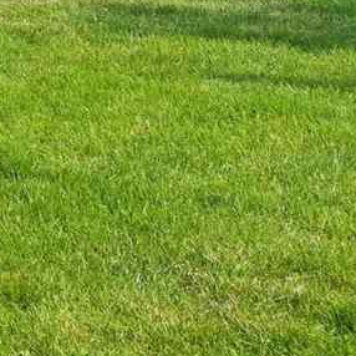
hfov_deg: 8.5
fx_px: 1699
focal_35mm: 146
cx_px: -906
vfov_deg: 11.3
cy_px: -224
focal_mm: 16
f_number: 8
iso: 400
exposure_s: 1/800
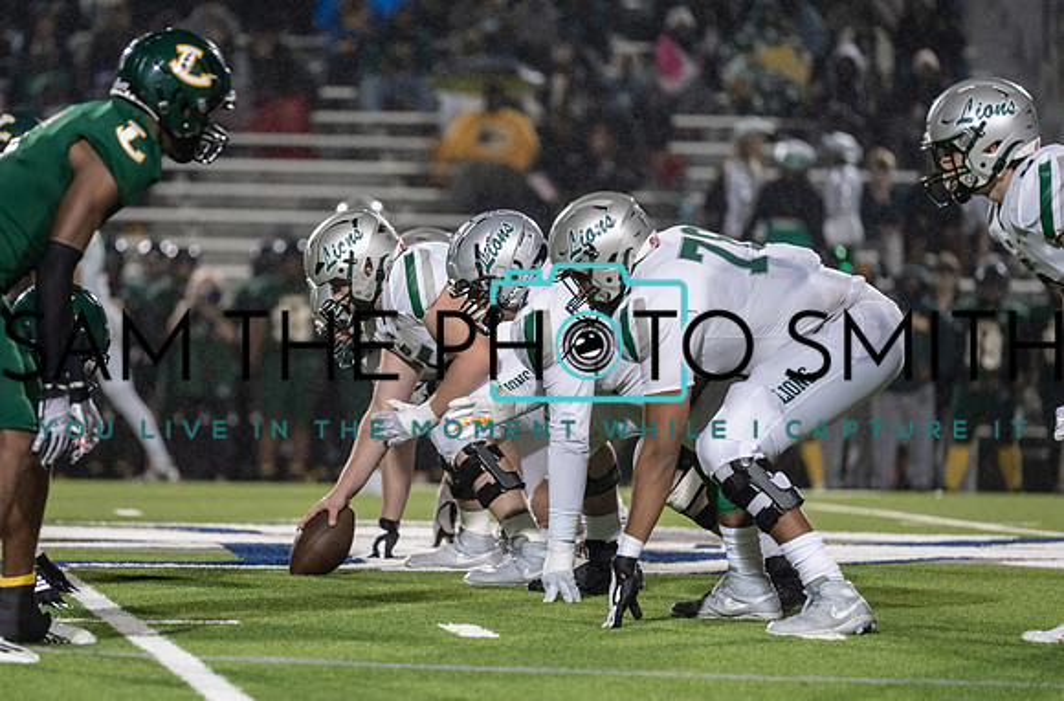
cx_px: 369
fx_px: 7723
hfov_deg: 7.9
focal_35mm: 262
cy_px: 350
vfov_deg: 5.2
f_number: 2.8
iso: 3200
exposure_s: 1/1250
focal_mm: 200
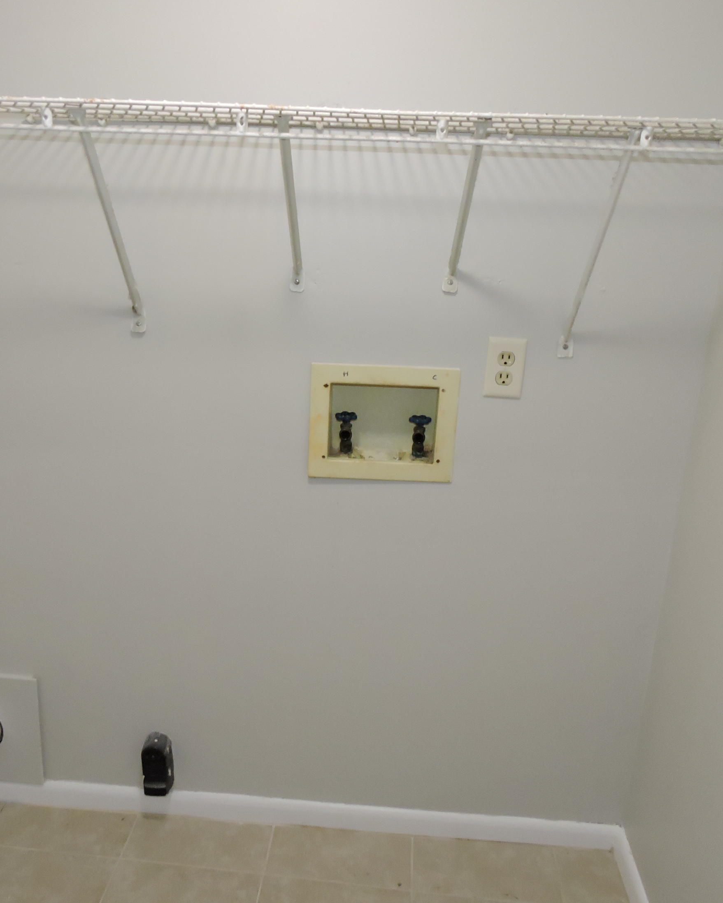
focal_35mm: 32
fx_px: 856
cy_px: 458
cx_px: 321
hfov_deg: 45.7
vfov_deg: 55.7
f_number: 3.3
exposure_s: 1/40
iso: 500
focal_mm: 4.3
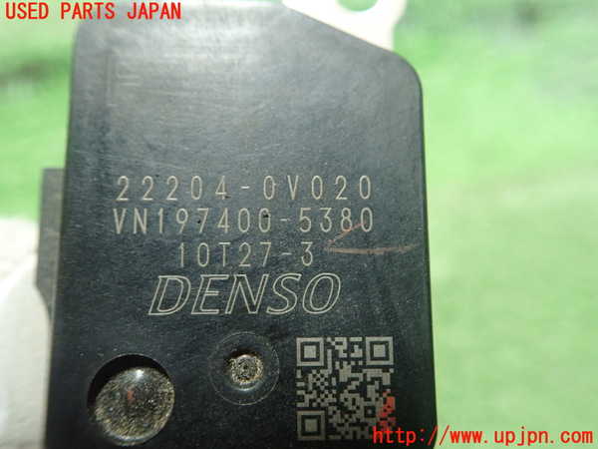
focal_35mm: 30
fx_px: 518
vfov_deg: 46.8
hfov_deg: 60.0
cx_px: 299
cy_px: 224
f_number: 2.3
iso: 800
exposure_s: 1/80
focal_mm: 5.5
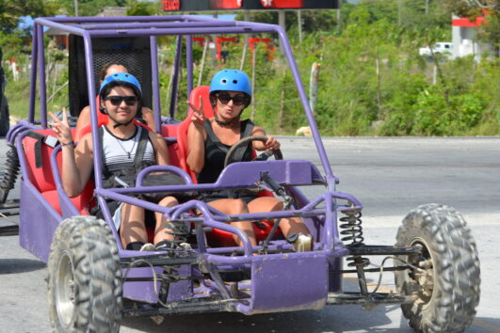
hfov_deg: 15.2
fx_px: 1875
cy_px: 166
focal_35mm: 135
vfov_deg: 10.2
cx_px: 250
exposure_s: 1/250
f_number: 7.1
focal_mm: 90
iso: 100
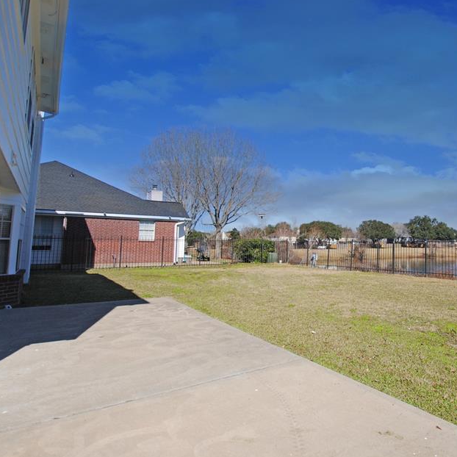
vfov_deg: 72.0
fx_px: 314
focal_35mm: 21
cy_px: 208
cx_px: 289
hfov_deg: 70.8
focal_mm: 10
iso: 100
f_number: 4
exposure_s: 1/1250
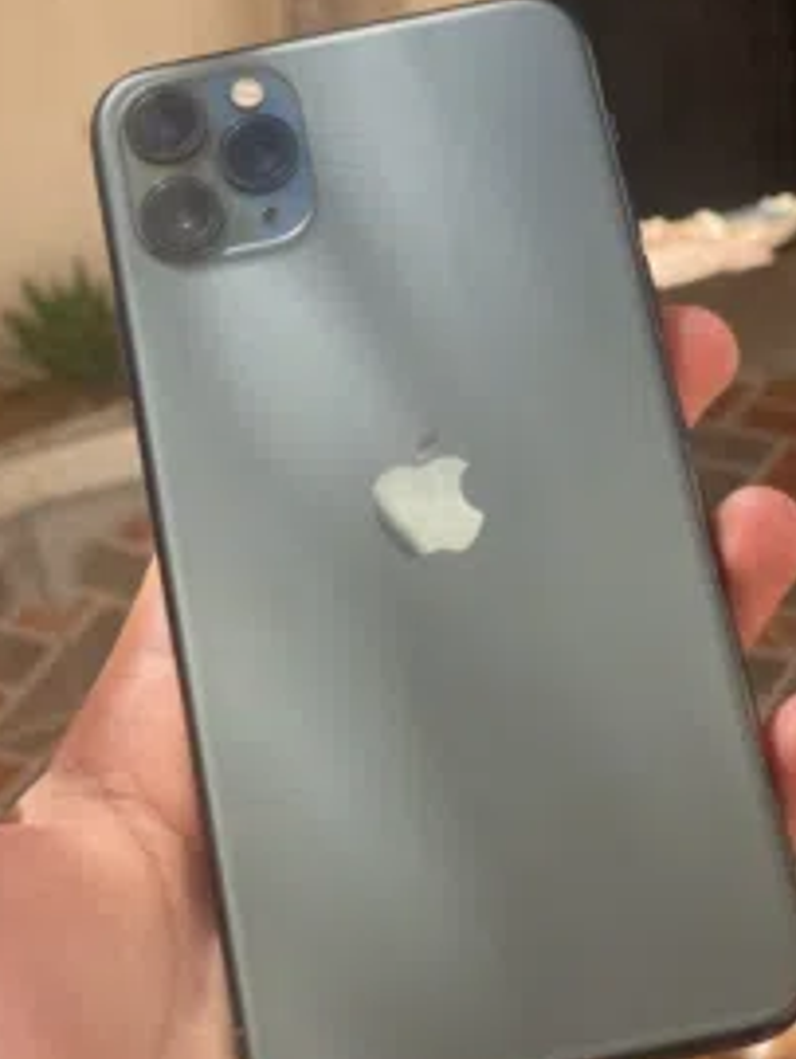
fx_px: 2357
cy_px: 396
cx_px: 388
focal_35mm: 77
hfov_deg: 19.2
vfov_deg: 25.2
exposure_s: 1/480
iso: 32
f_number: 2
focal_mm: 6
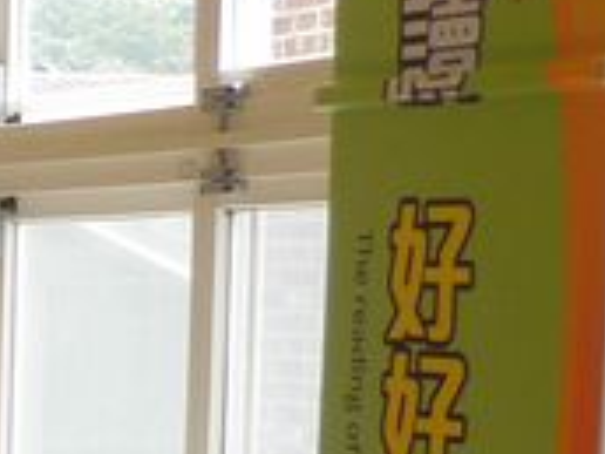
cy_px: 535
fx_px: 2639
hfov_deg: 10.3
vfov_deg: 9.7
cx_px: -1069
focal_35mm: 151
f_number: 2.8
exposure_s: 1/125
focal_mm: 4.7
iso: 64
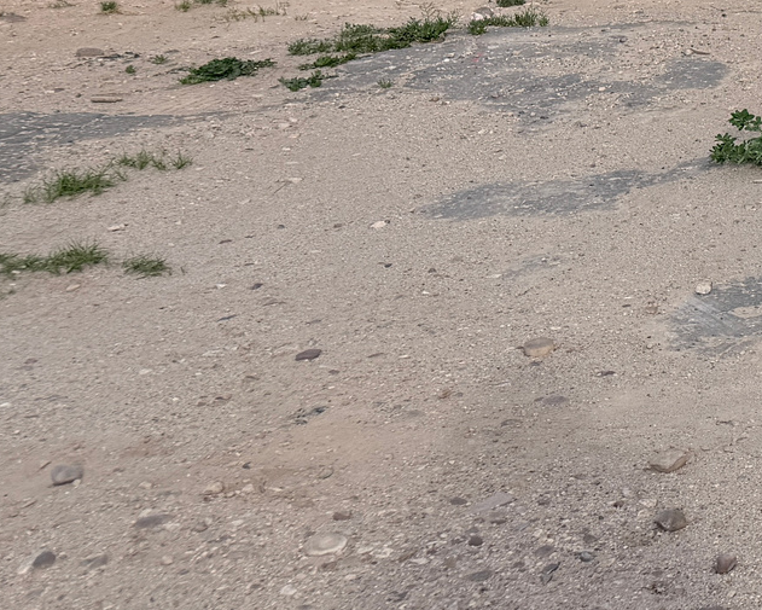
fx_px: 1714
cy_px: -197
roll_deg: +0.3
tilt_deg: -4.3
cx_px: 1231
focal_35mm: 76
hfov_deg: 20.4
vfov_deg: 18.7
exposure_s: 1/3953
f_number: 1.78
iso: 80
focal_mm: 6.76
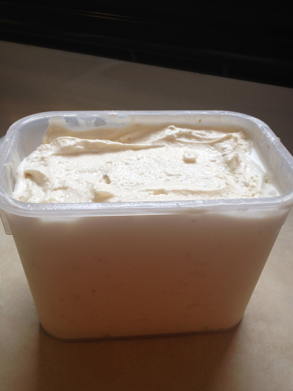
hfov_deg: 39.7
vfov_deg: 51.4
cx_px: 149
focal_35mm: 36
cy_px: 199
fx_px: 406
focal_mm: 4.28
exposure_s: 1/40
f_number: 2.4
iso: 80
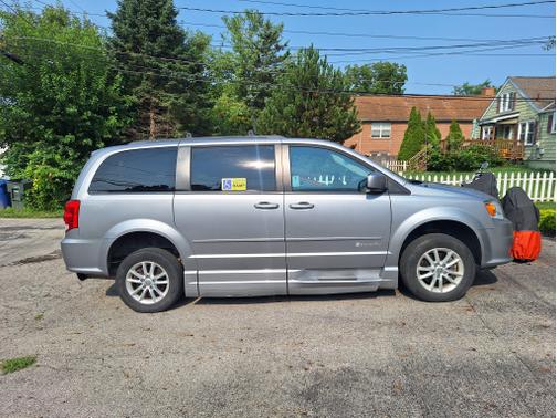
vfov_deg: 58.9
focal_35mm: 23
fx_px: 370
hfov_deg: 73.9
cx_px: 278
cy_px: 209
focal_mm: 5.54
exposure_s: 1/2703
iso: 40
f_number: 1.8
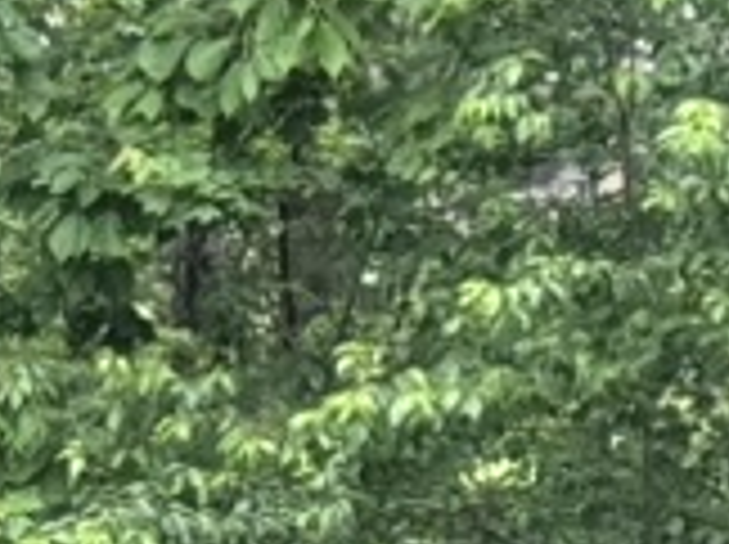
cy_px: 1659
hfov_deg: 6.1
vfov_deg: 4.7
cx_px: -1426
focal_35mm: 304
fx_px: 6393
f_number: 1.78
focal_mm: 6.76
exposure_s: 1/109
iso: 100
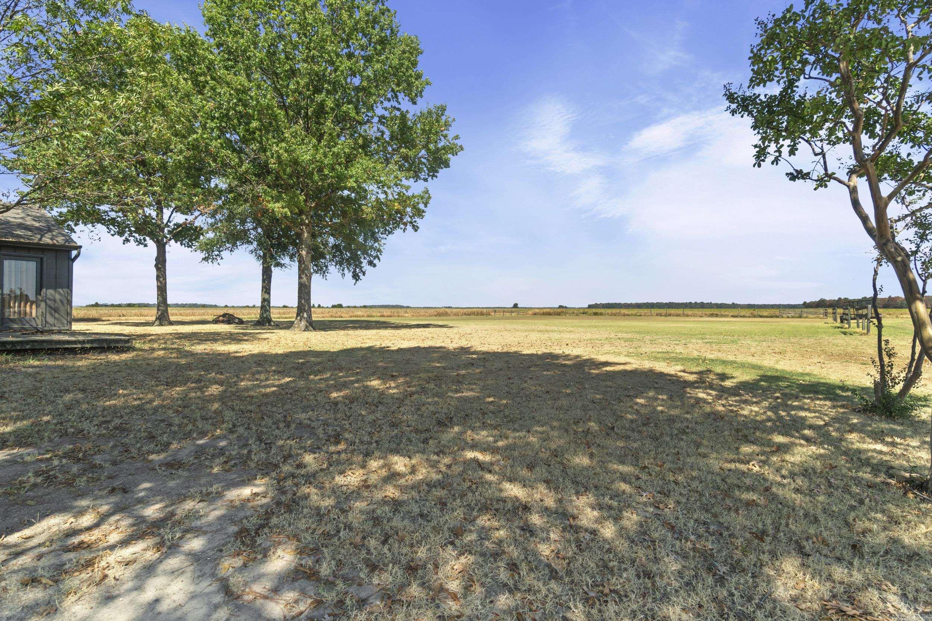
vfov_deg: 67.4
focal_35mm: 18
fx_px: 466
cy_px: 310
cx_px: 466
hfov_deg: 90.0
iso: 400
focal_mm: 12
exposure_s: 1/250
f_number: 8
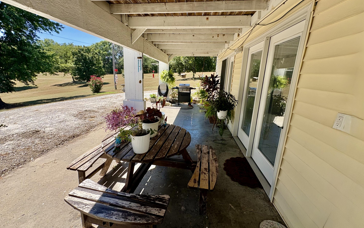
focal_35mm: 15
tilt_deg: -10.7
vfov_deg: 74.7
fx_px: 149
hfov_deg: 101.5
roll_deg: -2.1
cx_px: 181
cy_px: 106
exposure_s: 1/495
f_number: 2.2
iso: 40
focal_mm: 2.22
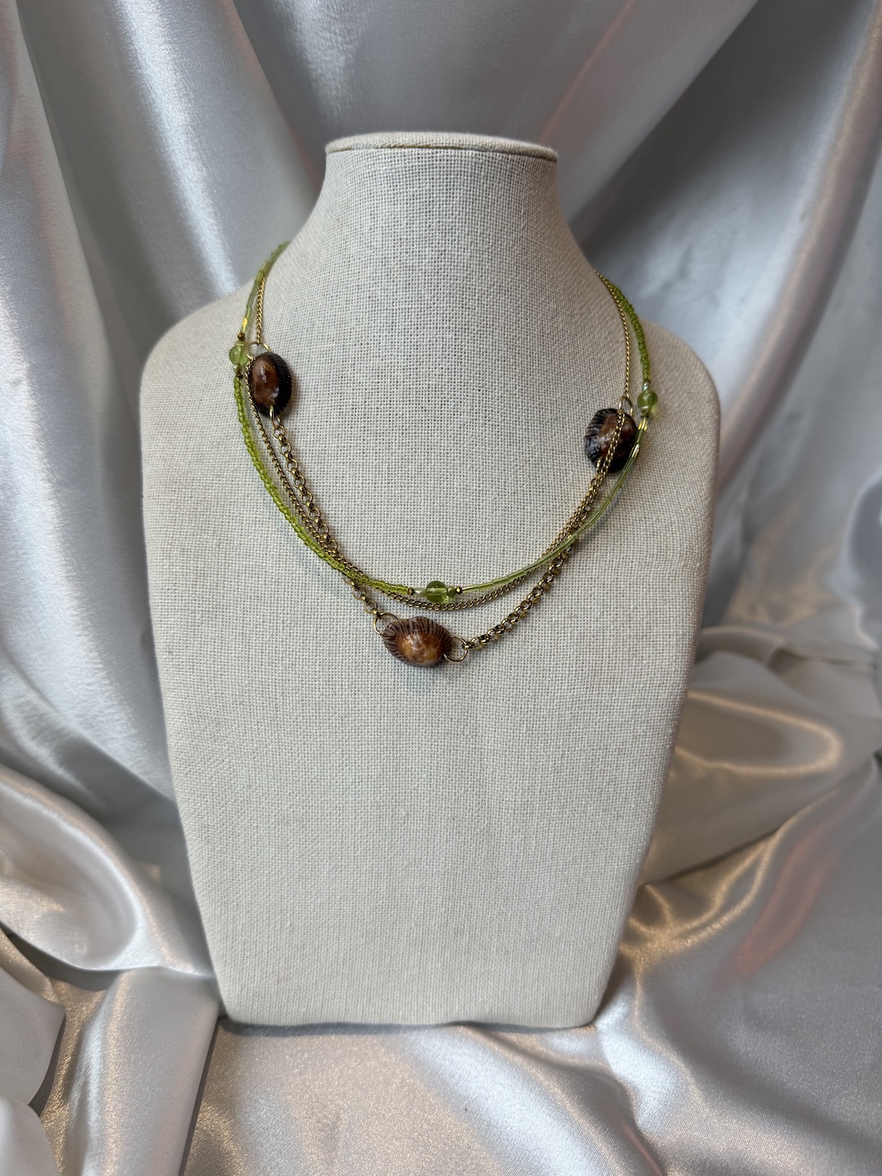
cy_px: 588
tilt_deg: -19.3
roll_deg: -0.9
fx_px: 815
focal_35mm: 24
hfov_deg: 56.8
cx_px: 441
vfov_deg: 71.6
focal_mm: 6.76
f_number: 1.78
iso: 125
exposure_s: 1/100
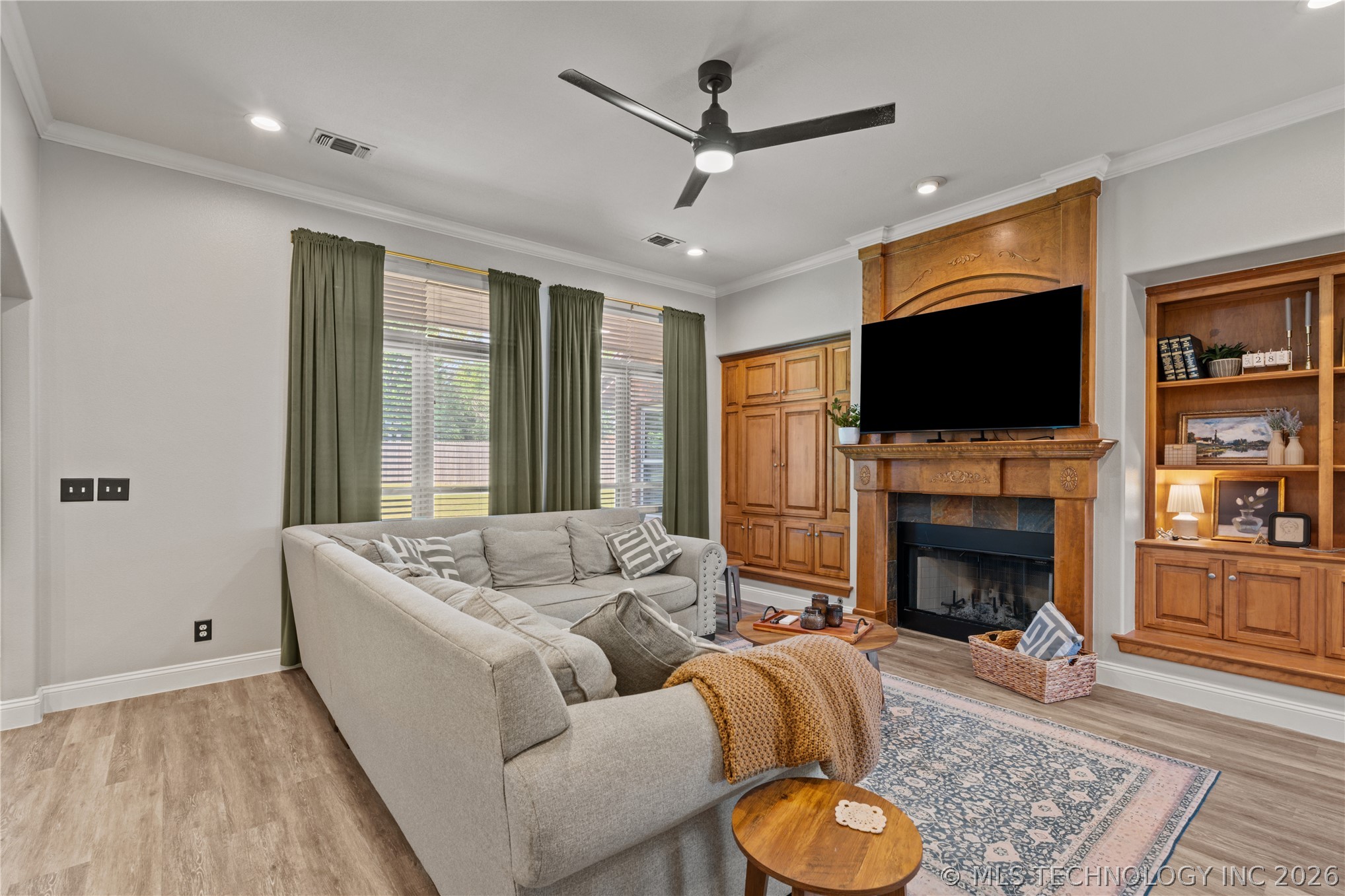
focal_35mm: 16
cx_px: 672
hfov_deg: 96.7
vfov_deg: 73.7
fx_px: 598
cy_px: 448
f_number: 9
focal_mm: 16
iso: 250
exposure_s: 1.6
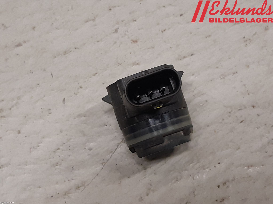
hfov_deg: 67.3
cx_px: 136
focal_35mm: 26
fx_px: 205
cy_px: 102
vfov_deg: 53.1
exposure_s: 1/50
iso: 125
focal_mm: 3.93
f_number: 1.7
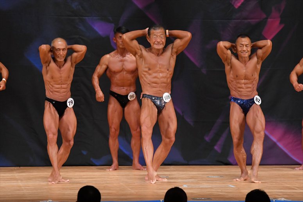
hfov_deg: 7.6
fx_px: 2271
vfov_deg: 5.1
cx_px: 152
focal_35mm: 270
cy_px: 101
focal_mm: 180
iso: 4500
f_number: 5.6
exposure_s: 1/400
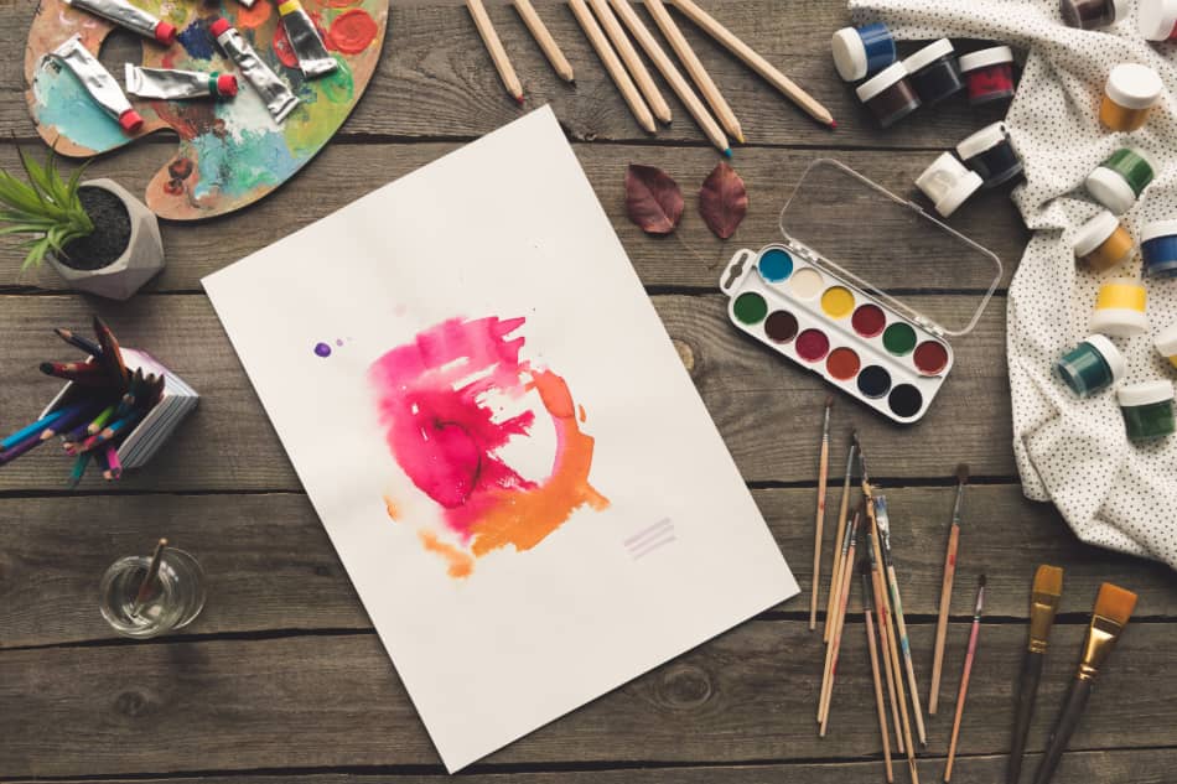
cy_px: 392
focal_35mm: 45
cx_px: 588
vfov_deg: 29.9
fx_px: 1471
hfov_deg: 43.6
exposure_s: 1/30
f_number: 9
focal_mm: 45
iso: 500
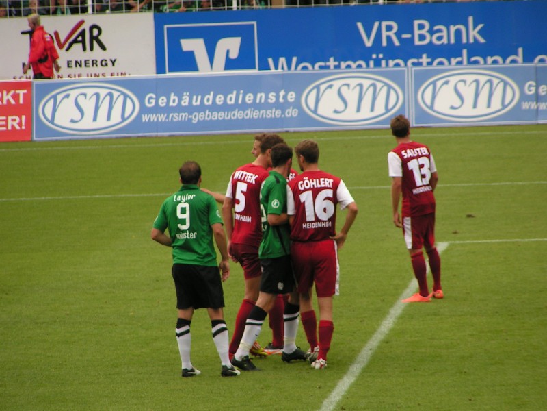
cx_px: 274
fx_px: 5373
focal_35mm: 340
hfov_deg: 5.8
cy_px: 206
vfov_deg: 4.4
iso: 50
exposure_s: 1/400
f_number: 3.5
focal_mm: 52
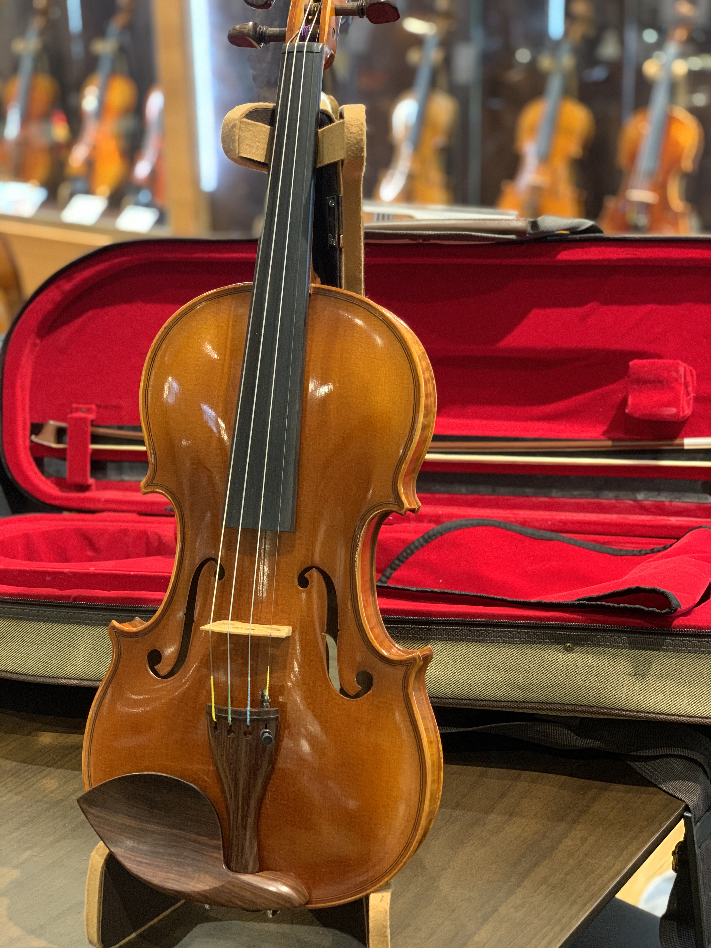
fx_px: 1424
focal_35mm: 52
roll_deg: +1.0
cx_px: 356
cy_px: 474
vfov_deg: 36.8
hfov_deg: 28.0
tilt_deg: -20.1
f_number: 2.4
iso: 250
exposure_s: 1/60
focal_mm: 6
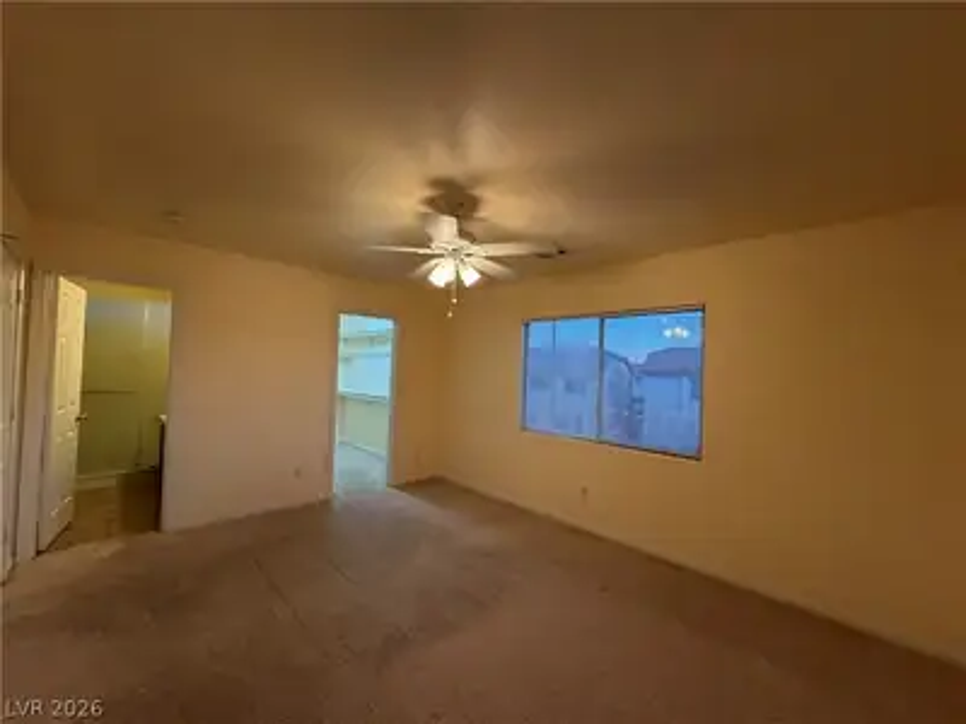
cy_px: 362
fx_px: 391
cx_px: 483
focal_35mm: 14
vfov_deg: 85.7
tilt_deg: +0.6
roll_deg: -1.9
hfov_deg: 102.1
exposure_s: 1/120
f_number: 2.2
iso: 320
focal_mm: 2.22
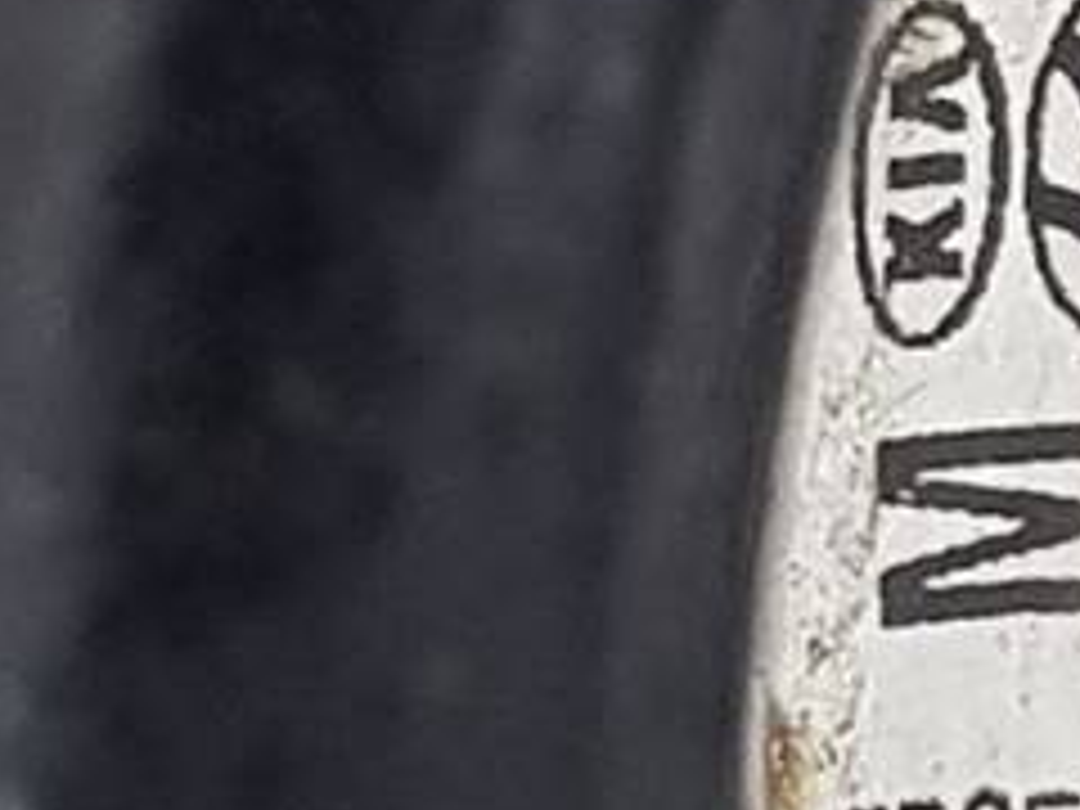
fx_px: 3463
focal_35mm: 111
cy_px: 796
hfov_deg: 15.9
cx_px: 1719
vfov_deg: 13.2
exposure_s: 1/50
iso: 100
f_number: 1.7
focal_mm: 4.2
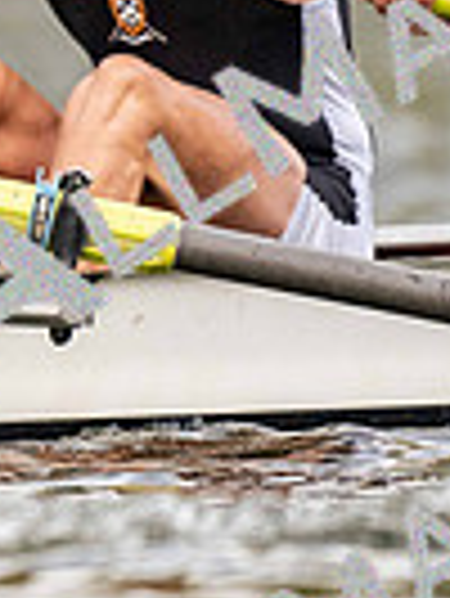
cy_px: -18
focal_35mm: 2512
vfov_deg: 0.8
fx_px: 43471
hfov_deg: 0.6
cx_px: -459
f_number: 4
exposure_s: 1/2500
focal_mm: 600
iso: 1100
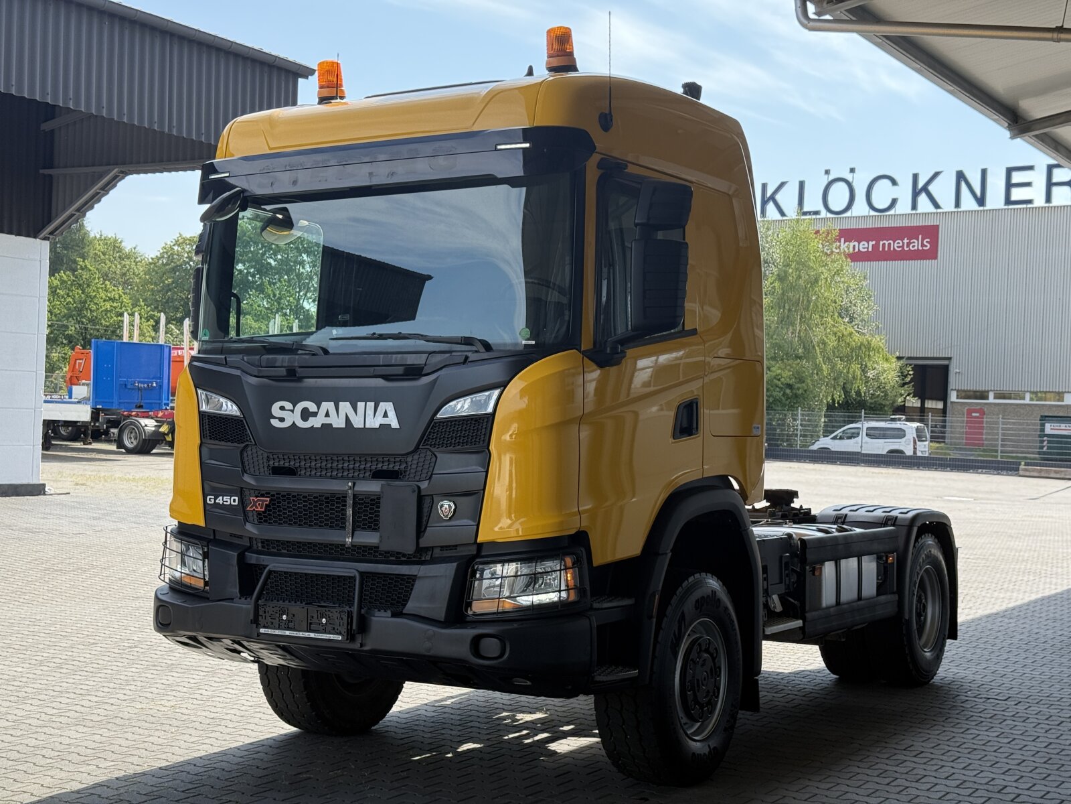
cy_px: 402
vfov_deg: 30.3
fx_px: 1485
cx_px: 536
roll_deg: -3.0
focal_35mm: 48
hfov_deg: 39.7
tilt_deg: +0.7
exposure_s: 1/1055
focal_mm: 6.76
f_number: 1.78
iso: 64
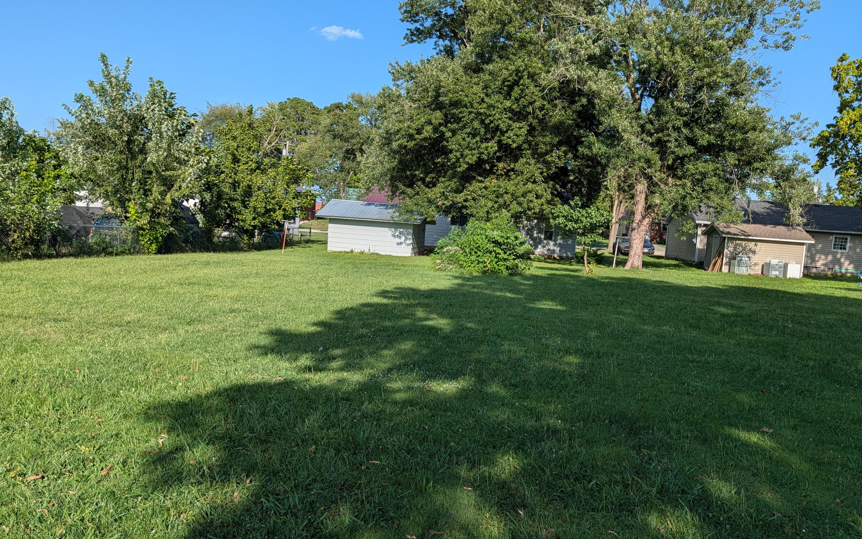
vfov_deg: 47.6
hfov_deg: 70.4
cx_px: 427
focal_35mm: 26
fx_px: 611
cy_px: 264
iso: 18
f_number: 1.68
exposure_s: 1/1066
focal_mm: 6.9
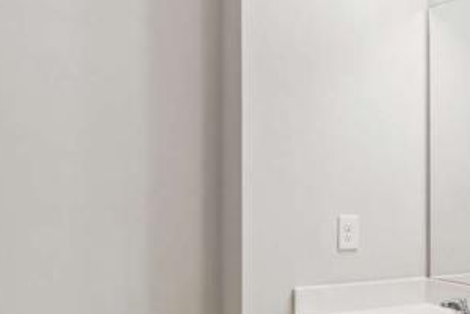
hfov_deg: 31.9
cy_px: 198
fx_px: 731
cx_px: 504
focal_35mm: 56
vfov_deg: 24.1
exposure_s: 1/40
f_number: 8
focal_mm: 14
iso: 400
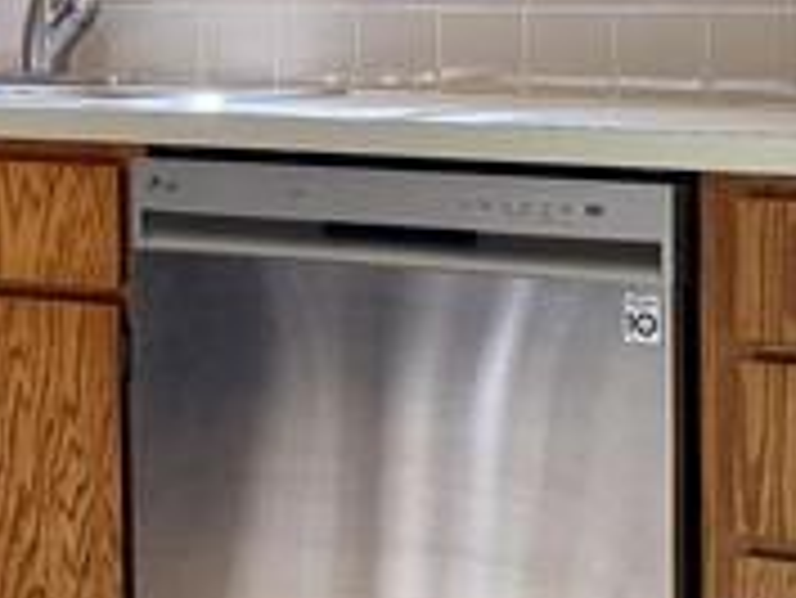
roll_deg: +0.7
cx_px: -567
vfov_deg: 10.6
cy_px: -49
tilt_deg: +0.5
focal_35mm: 139
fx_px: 3198
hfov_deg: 13.0
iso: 100
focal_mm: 6.76
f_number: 1.78
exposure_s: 1/191
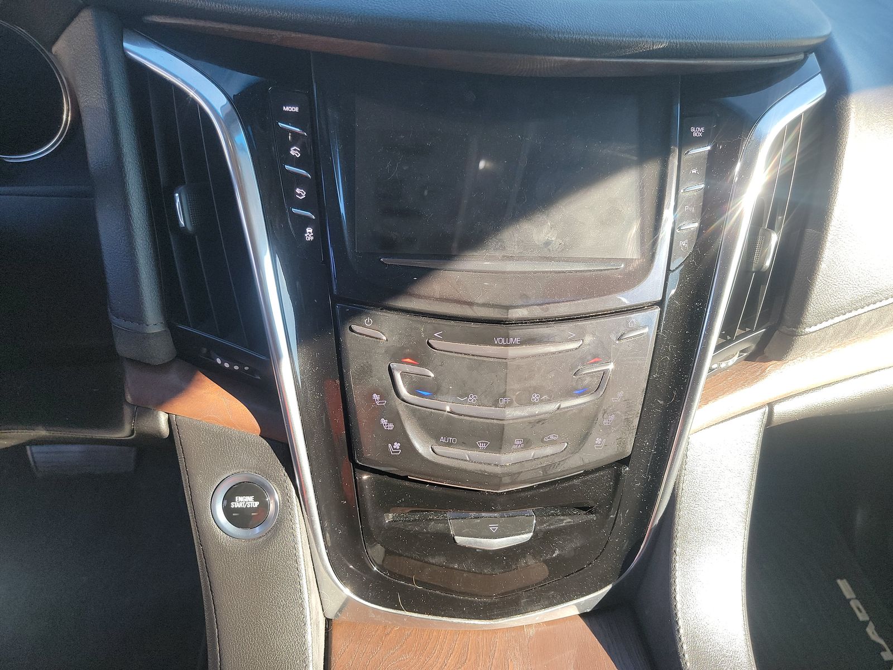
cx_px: 446
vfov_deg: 56.8
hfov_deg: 71.6
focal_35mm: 24
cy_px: 335
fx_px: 619
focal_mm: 6.7
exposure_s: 1/119
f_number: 1.8
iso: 92
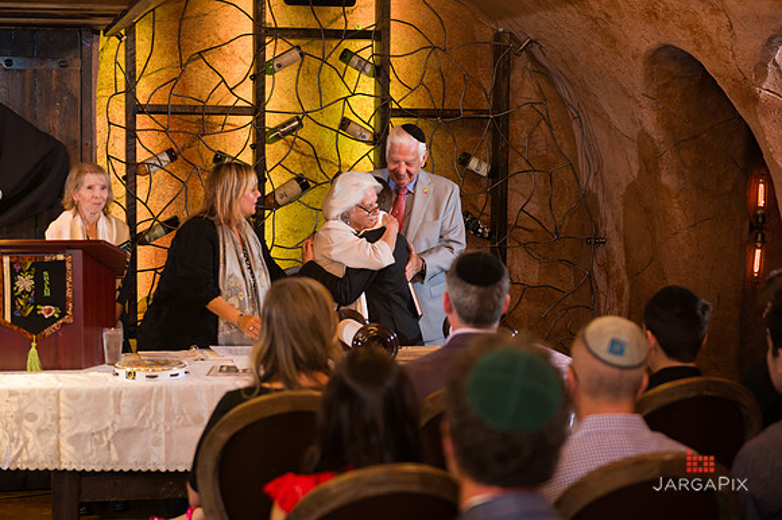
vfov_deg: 18.4
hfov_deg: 27.4
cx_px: 372
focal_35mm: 74
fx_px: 1607
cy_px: 247
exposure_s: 1/200
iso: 1000
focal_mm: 70
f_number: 4
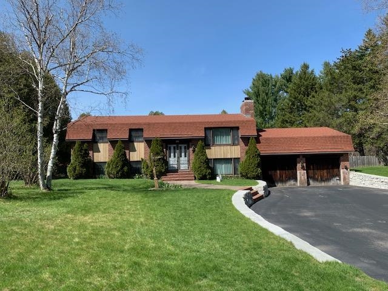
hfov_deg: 67.3
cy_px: 146
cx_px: 194
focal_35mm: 26
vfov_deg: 53.1
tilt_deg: +4.4
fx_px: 291
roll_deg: +2.0
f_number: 1.8
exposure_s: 1/1406
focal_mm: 4.25
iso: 25
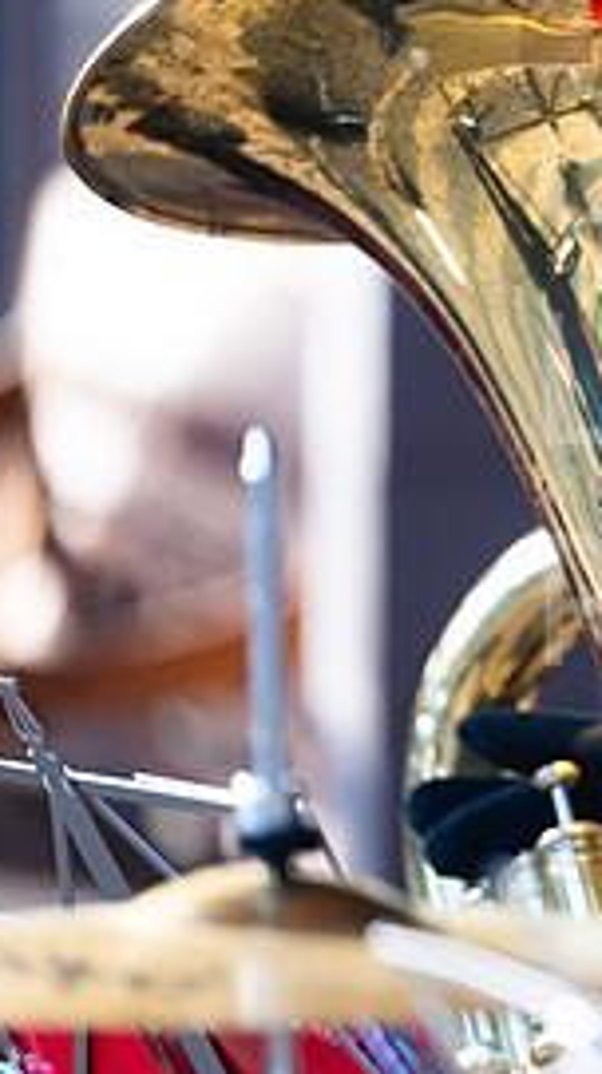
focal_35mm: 392
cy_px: 416
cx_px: 1057
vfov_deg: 5.5
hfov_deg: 3.1
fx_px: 11149
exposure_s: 1/800
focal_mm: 175
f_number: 3.2
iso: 320
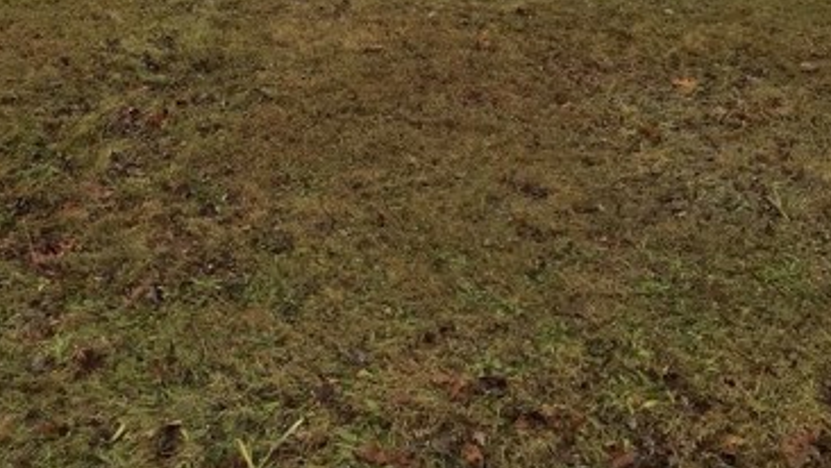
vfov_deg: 16.9
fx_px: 1410
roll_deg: -0.4
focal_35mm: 64
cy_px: -250
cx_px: 307
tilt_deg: +0.3
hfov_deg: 32.7
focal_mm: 3.99
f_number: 1.8
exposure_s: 1/275
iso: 20
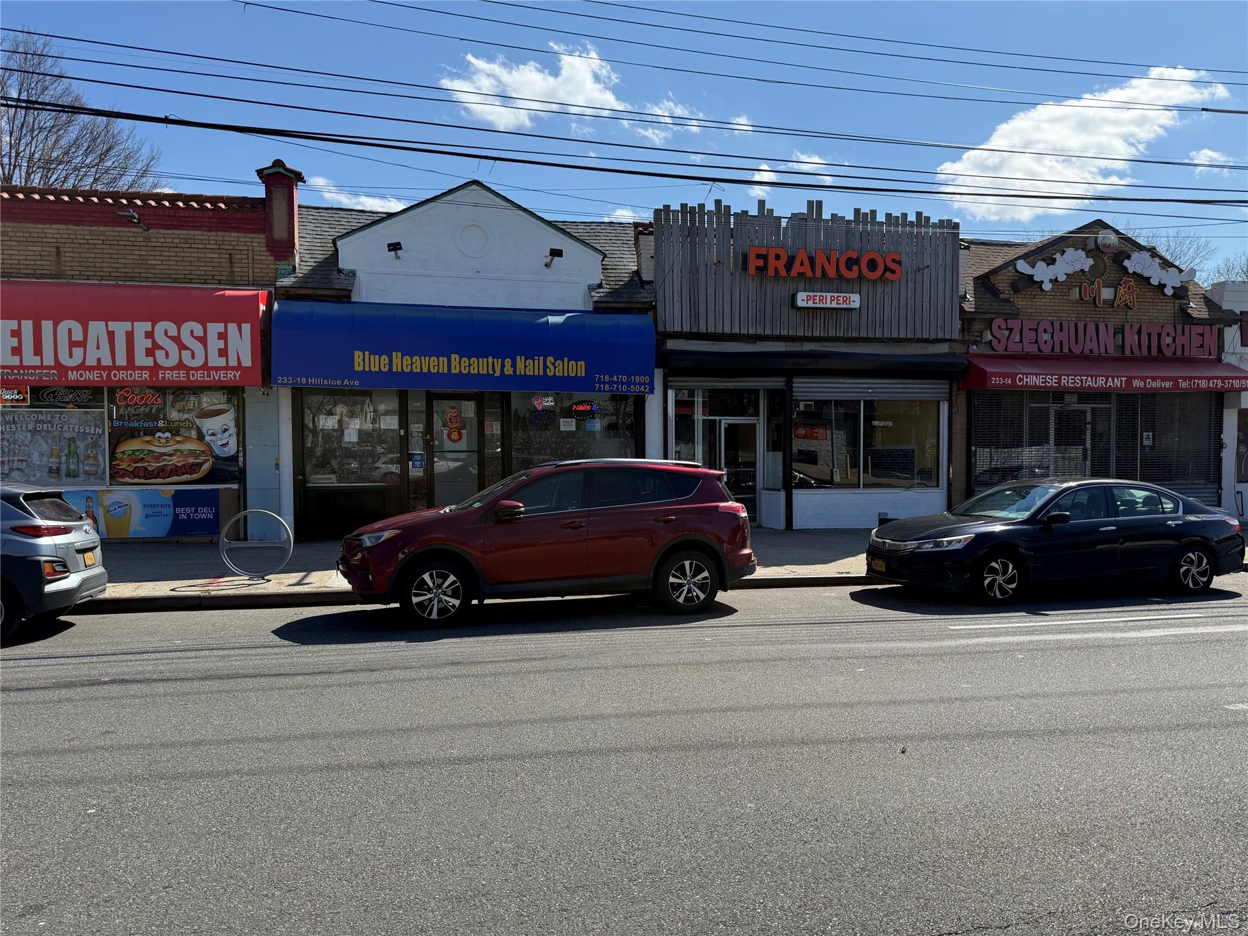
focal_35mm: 24
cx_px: 624
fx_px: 865
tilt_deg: -0.7
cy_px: 468
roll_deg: +0.0
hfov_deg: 71.6
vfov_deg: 56.8
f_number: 1.78
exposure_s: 1/6173
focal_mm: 6.76
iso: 100
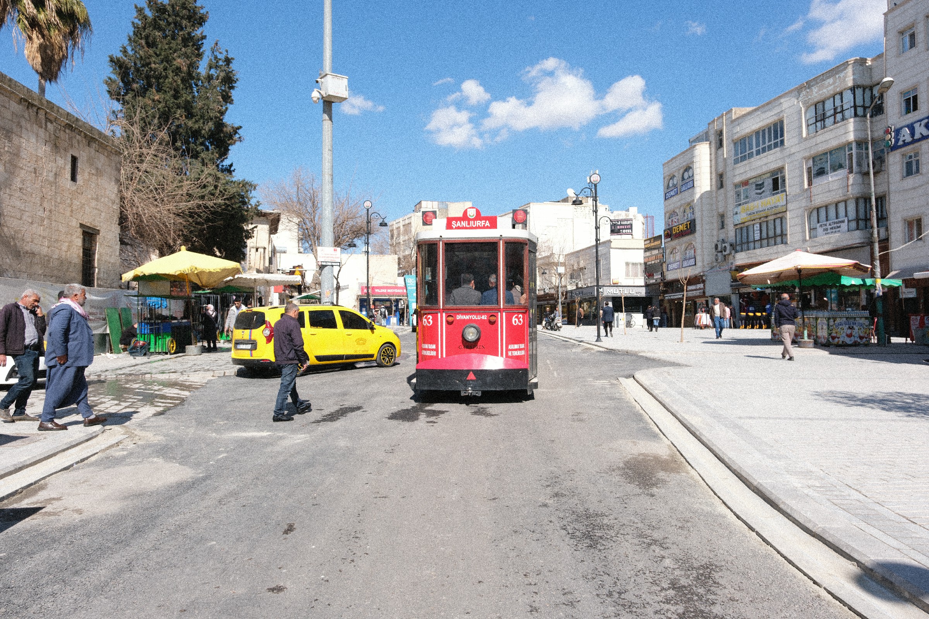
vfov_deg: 53.1
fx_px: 619
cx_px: 464
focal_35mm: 24
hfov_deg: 73.7
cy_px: 310
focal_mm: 16
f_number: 5.6
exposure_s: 1/420
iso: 125
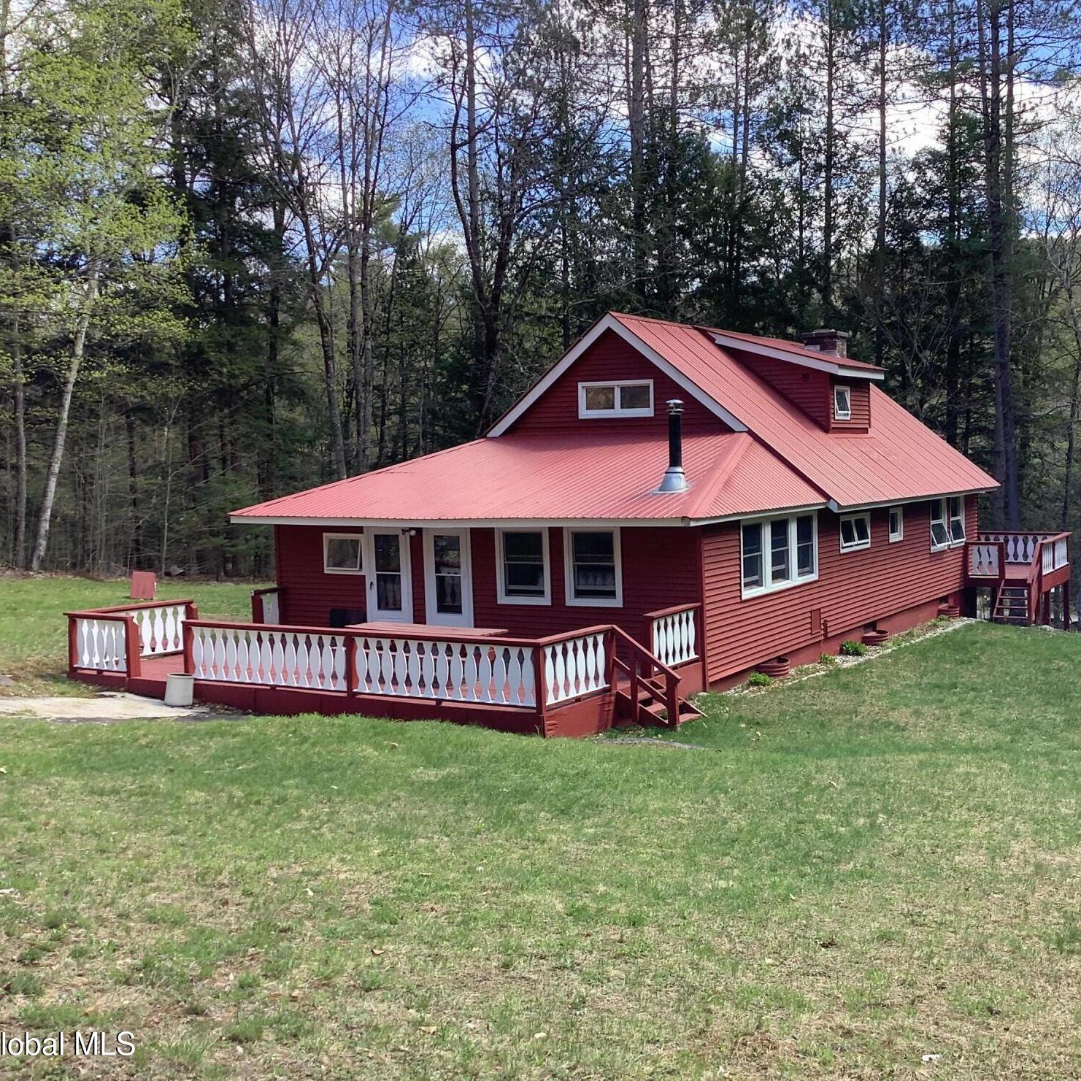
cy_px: 547
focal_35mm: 37
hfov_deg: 44.4
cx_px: 702
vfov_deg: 44.9
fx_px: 1307
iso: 25
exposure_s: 1/143
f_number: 2.4
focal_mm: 3.3
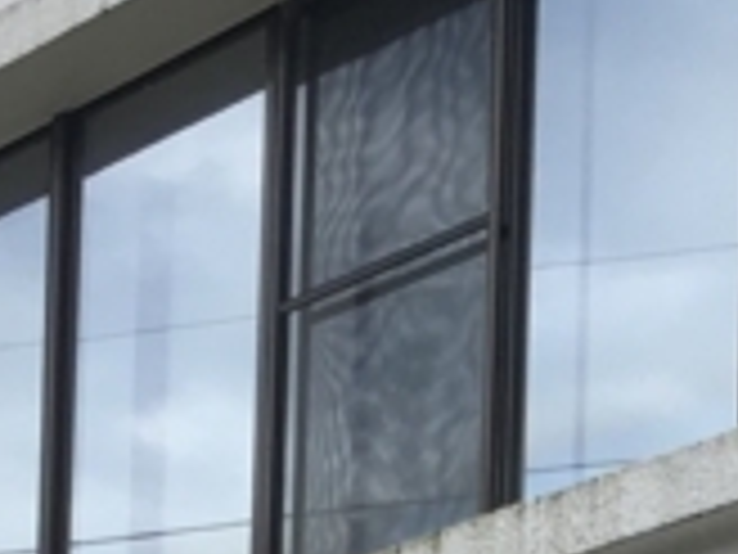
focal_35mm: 181
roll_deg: -1.5
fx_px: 3859
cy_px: 1527
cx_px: 999
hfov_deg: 10.6
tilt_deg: +5.4
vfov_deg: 7.4
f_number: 2.2
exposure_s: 1/574
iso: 25
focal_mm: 4.15
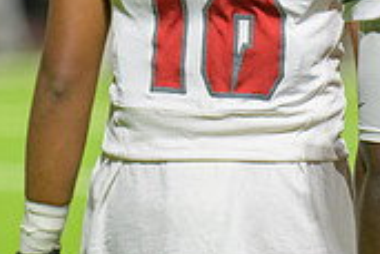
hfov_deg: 3.4
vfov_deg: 2.2
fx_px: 6449
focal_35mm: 611
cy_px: 3
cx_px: 171
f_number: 2.8
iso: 1250
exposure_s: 1/250
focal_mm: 180
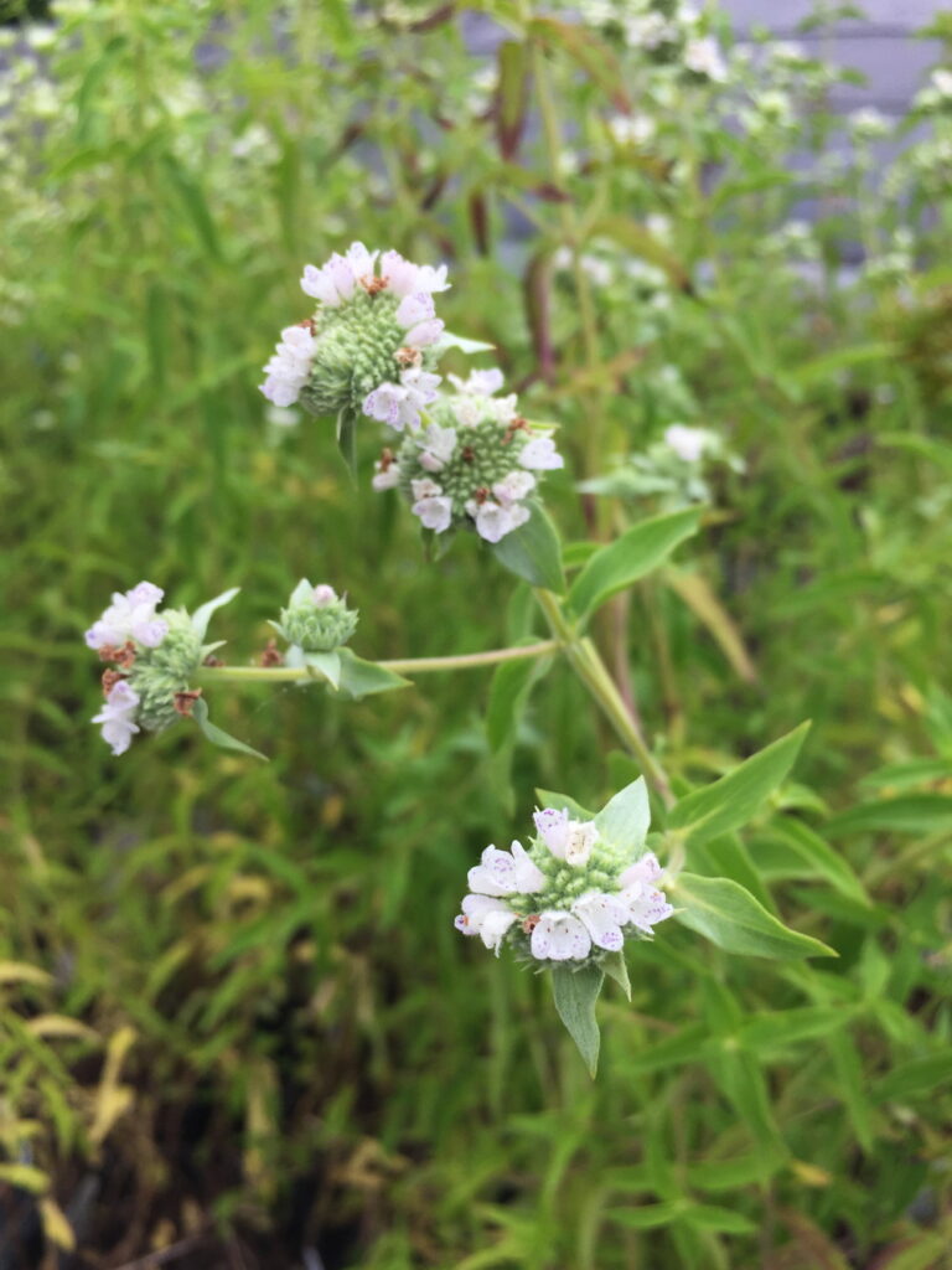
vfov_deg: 61.7
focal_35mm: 29
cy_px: 635
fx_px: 1063
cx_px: 476
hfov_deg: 48.2
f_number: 2.2
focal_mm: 4.15
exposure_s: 1/719
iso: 32
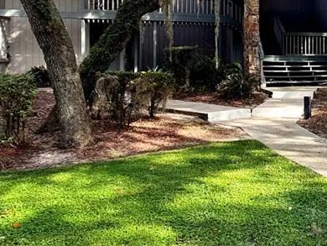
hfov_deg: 28.1
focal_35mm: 63
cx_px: 354
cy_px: 52
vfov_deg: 23.0
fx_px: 595
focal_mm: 6.76
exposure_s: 1/695
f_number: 1.78
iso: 100
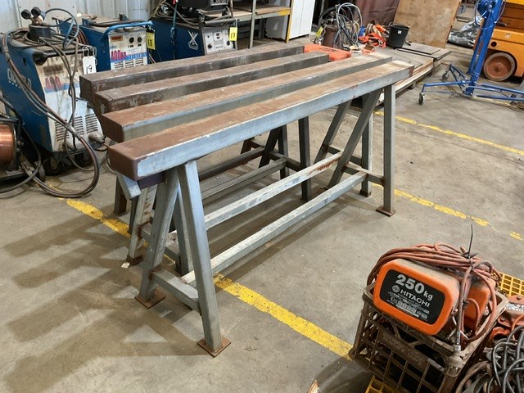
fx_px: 439
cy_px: 196
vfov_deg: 48.2
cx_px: 262
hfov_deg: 61.7
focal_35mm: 29
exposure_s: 1/60
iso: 200
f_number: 1.8
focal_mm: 3
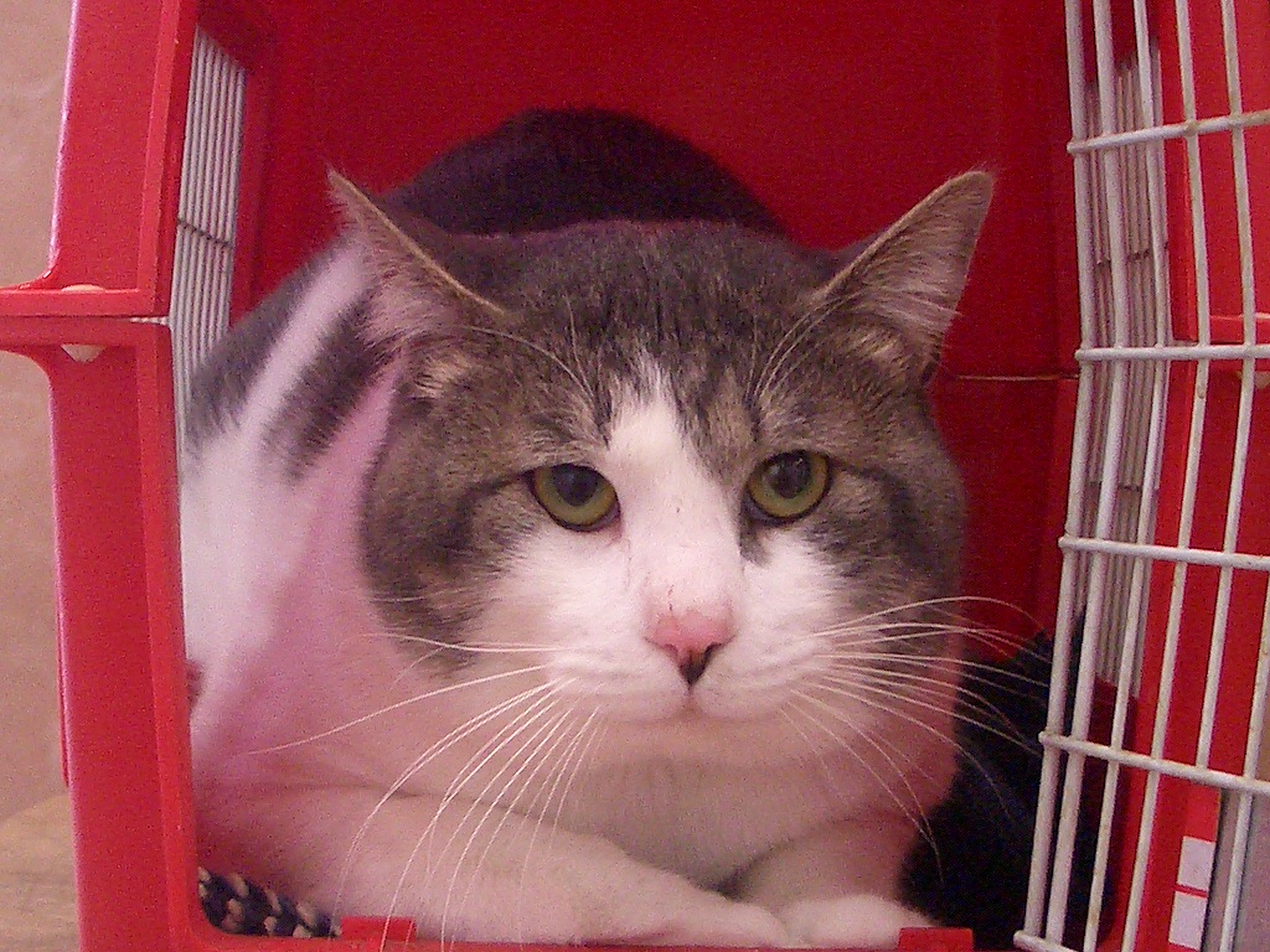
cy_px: 476
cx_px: 635
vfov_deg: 40.7
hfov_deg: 52.6
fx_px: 1284
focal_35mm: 35
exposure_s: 1/100
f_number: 2.6
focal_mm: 5.8
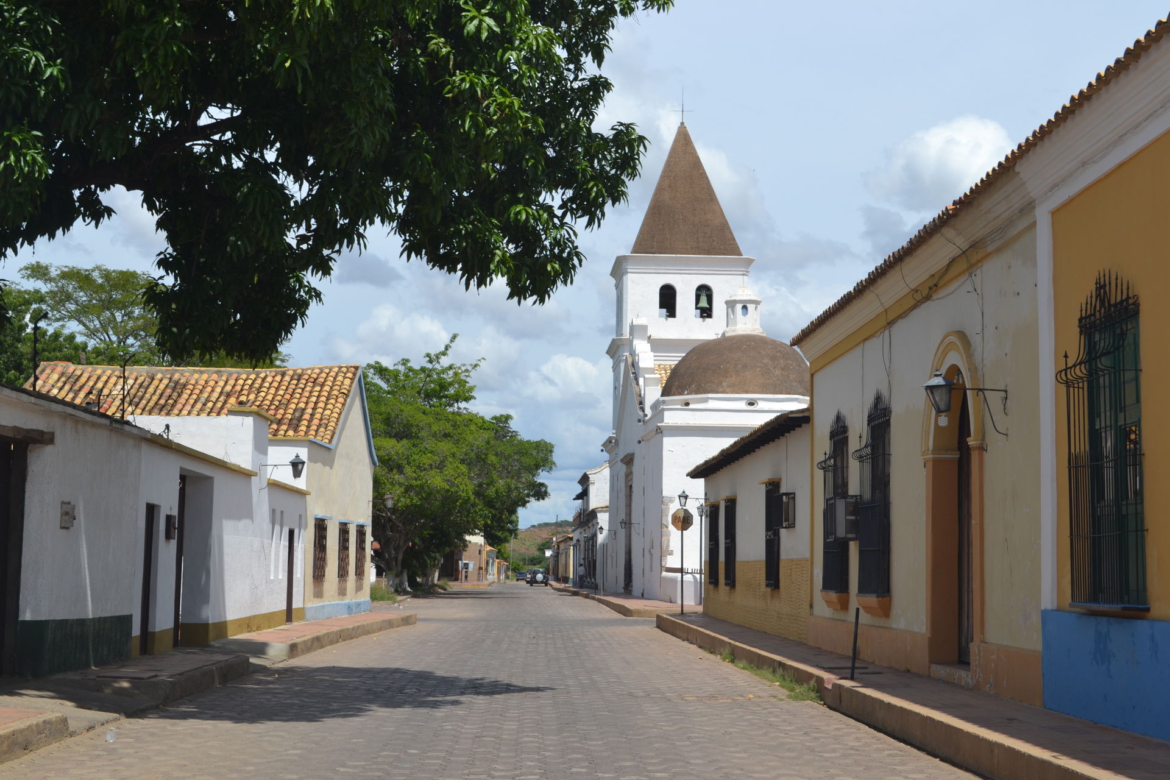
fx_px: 1706
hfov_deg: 37.9
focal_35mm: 52
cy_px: 390
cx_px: 585
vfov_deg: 25.8
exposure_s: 1/250
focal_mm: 35
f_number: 8
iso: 100
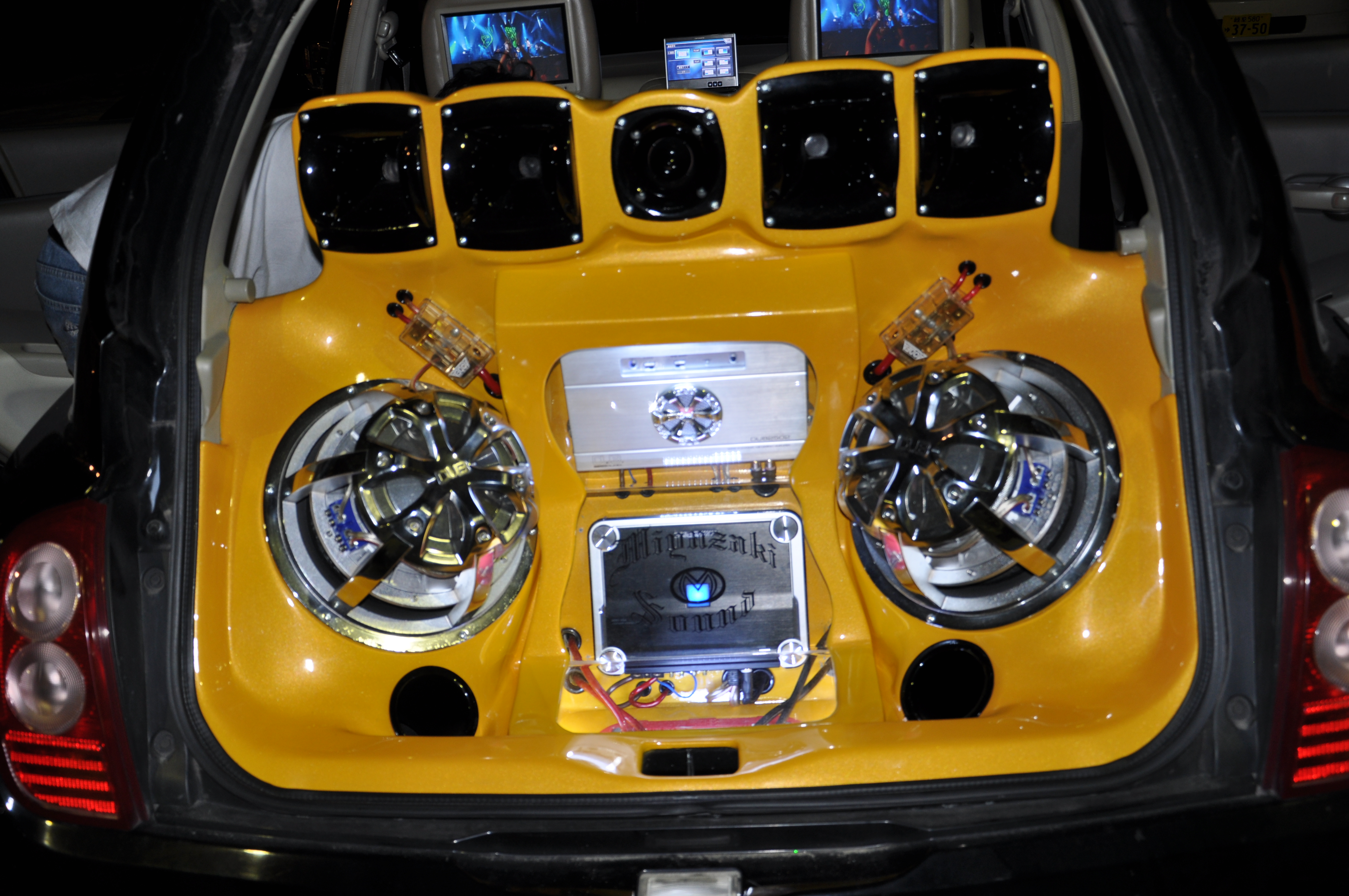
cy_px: 448
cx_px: 674
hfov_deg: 53.2
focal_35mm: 36
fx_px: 1347
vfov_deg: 36.8
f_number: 3.8
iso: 200
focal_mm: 24
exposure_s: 1/40
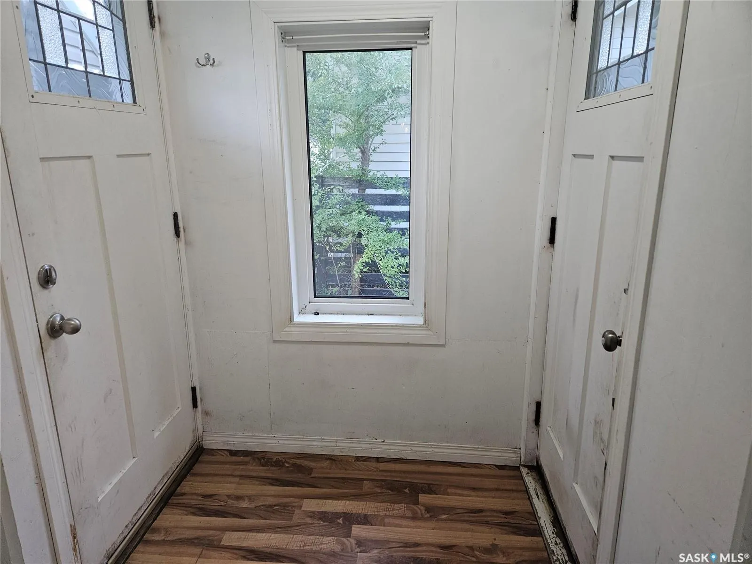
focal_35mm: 23
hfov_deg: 73.9
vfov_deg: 58.9
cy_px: 282
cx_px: 376
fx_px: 500
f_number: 1.8
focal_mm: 5.4
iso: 250
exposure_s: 1/120
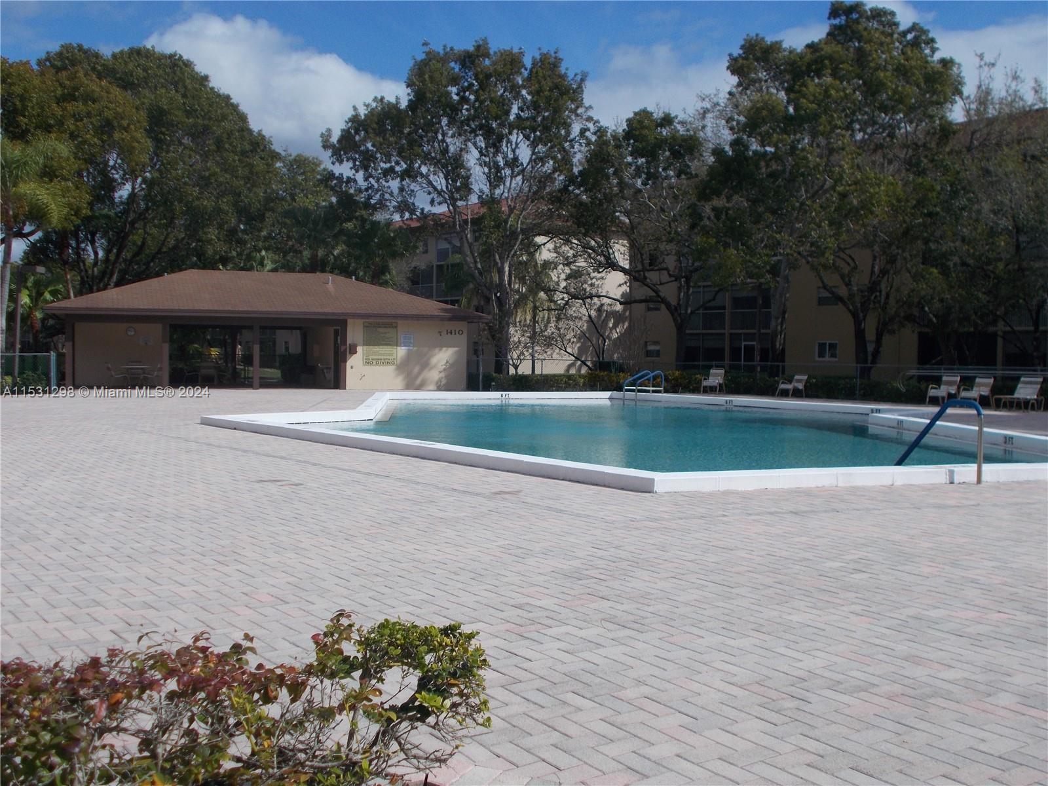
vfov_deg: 36.8
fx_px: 1181
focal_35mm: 39
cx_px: 524
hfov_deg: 47.9
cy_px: 393
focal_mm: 6.9
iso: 80
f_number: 9.8
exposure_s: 1/250
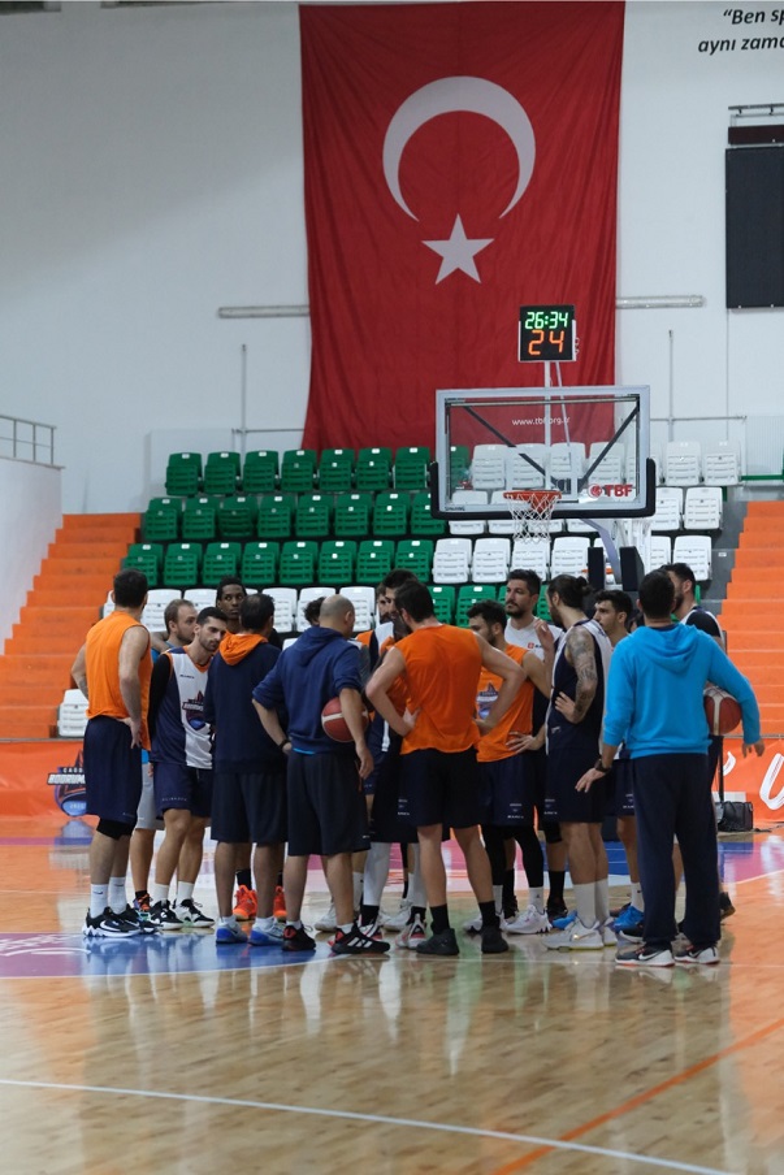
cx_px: 392
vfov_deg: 19.8
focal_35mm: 103
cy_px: 588
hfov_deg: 13.3
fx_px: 3363
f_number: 3.2
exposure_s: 1/500
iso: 6400
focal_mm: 68.7
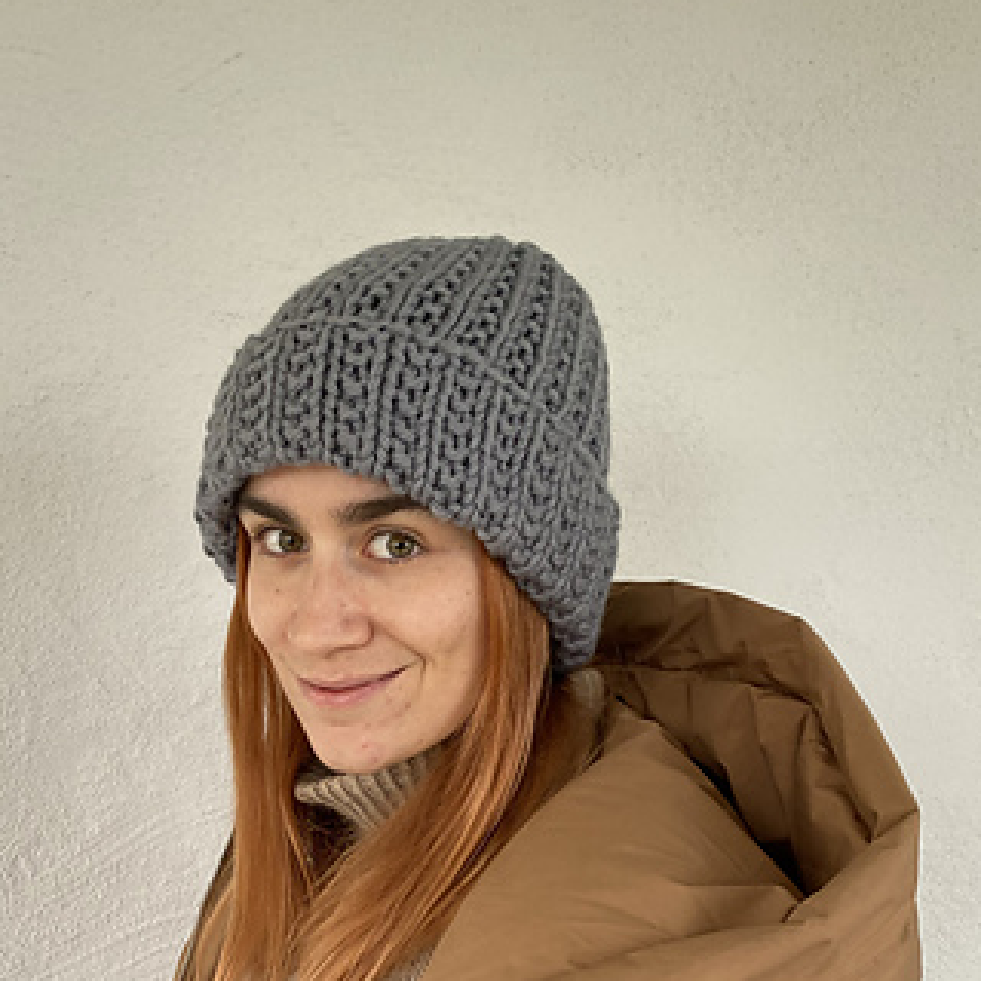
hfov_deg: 36.6
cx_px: 362
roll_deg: -0.4
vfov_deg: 35.2
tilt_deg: -16.5
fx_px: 1475
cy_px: 837
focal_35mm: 46
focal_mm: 4.25
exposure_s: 1/121
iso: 125
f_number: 1.8
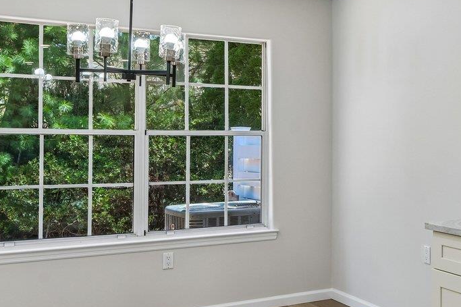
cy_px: 148
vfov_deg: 26.5
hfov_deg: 35.0
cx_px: 469
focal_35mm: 51
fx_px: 653
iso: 160
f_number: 9
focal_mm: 17
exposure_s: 1/15
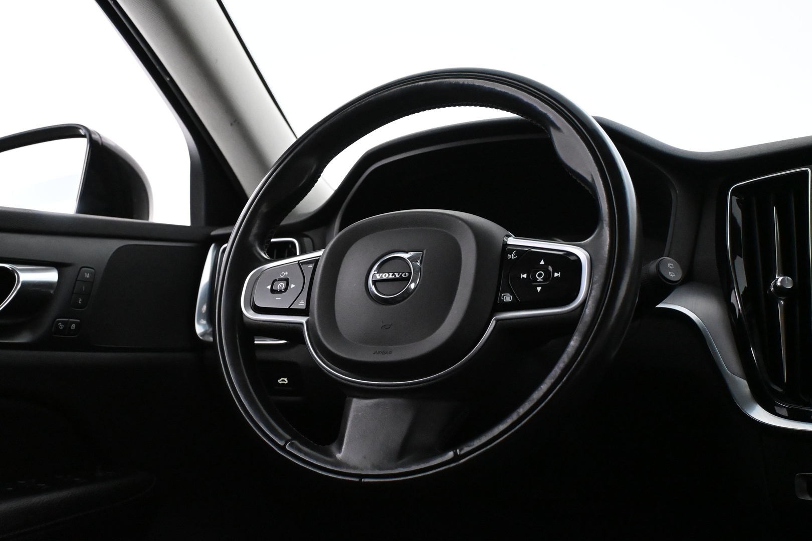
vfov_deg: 32.4
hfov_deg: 47.2
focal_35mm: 41
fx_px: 930
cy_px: 270
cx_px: 406
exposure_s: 1/60
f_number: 4.5
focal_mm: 27.5
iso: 7200
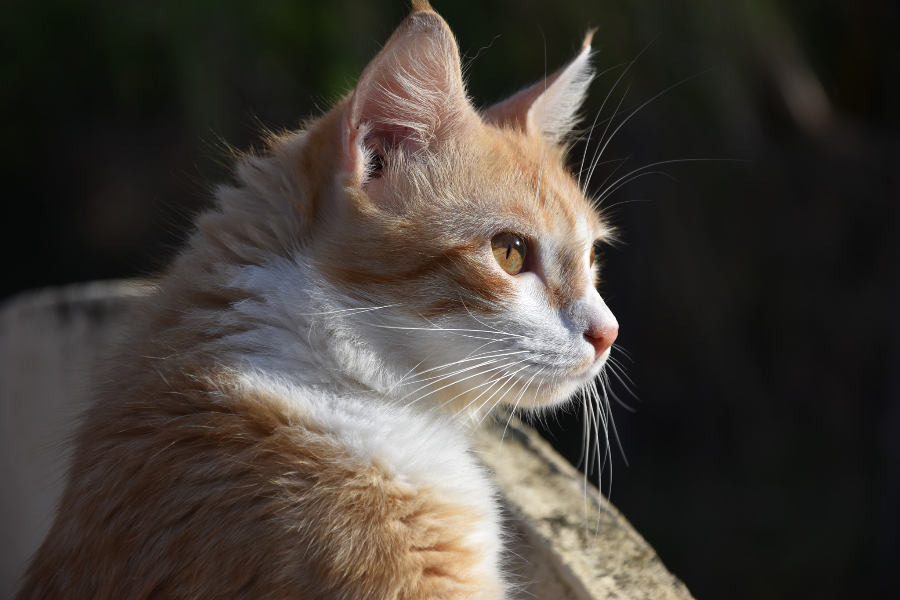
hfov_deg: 13.0
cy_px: 300
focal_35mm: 158
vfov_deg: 8.7
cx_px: 450
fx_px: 3937
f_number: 5.6
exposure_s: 1/640
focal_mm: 105
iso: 100
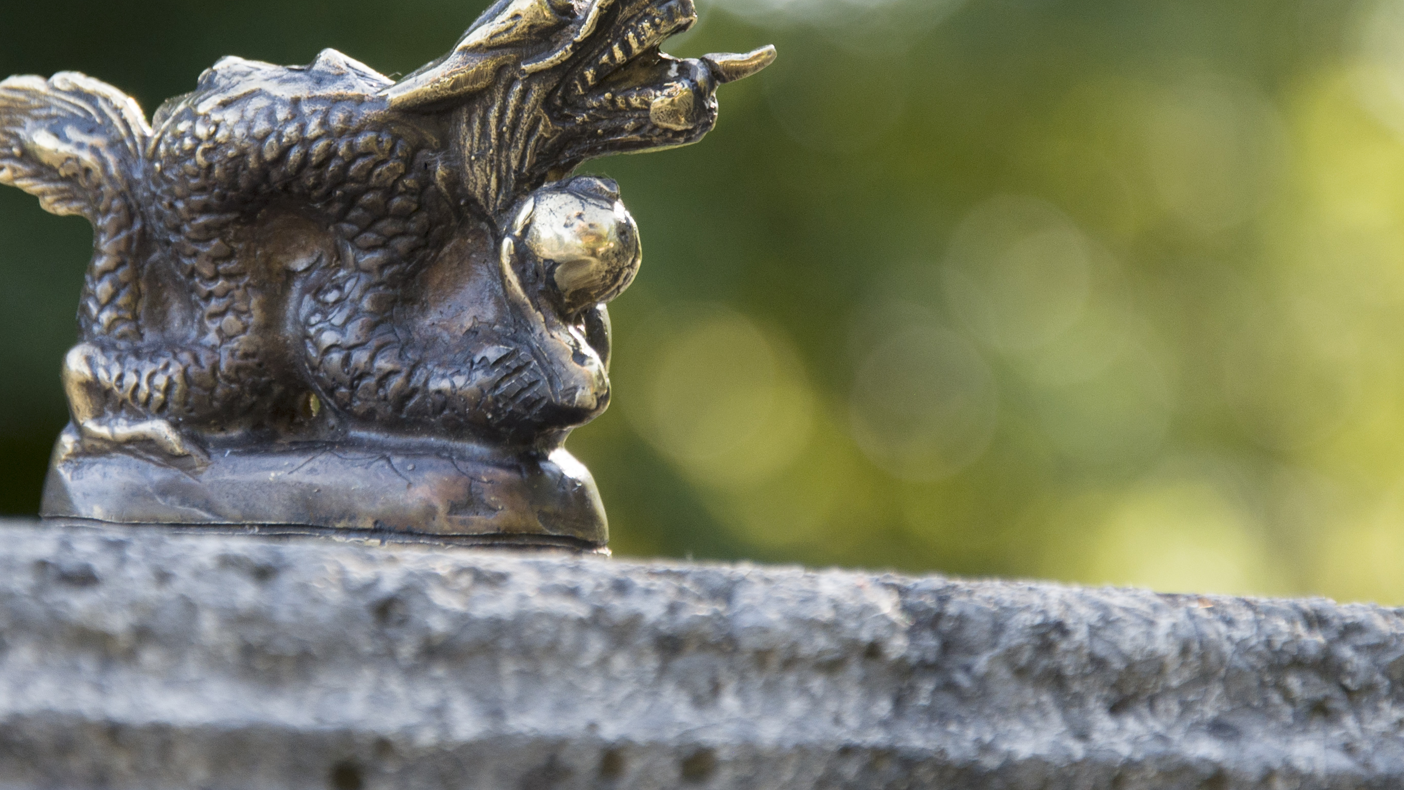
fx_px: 9561
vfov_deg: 4.7
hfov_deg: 8.4
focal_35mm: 257
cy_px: 140
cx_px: 508
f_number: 5.6
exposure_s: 1/125
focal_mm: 105
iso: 400
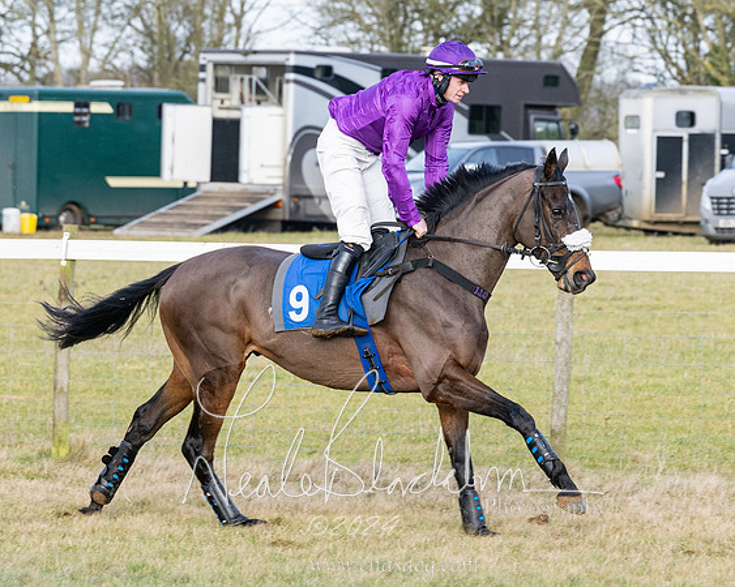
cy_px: 369
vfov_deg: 5.7
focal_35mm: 270
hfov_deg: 7.2
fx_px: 5878
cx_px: 418
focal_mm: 125
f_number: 5
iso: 400
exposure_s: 1/800
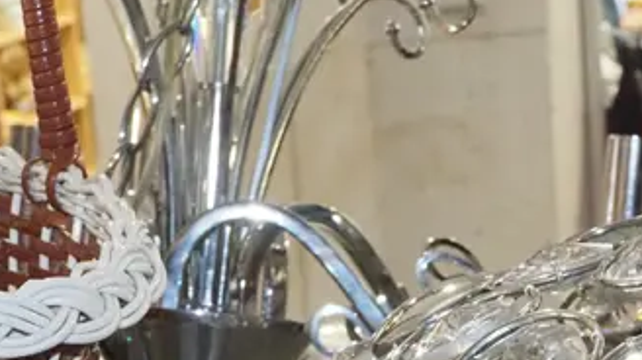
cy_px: 681
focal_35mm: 143
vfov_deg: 8.1
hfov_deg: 14.4
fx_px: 2433
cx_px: 848
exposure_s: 1/60
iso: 2500
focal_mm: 21
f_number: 5.6
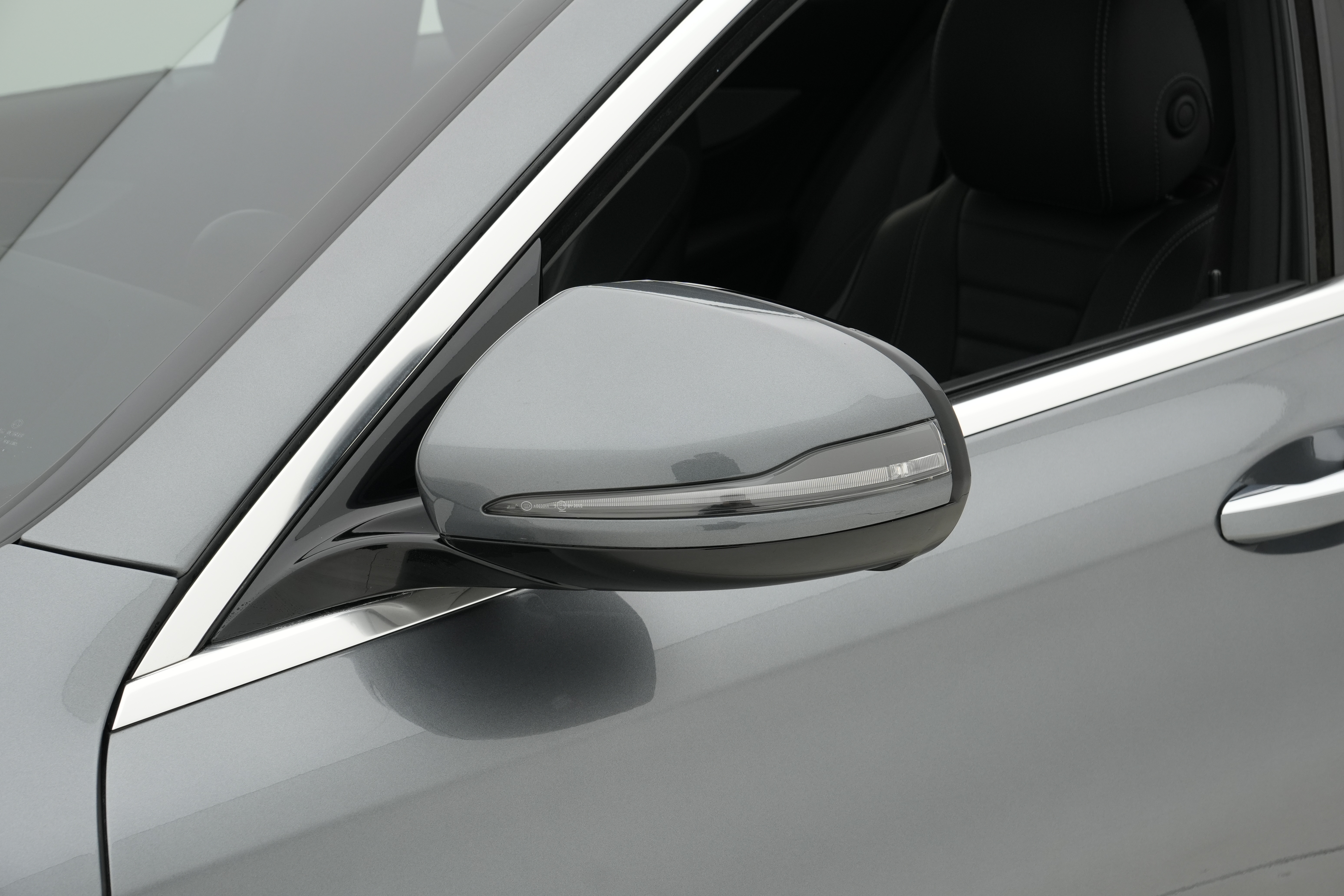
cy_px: 448
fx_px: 2565
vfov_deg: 19.8
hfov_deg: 29.4
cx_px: 672
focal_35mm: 69
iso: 400
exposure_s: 1/80
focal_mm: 45.8
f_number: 8
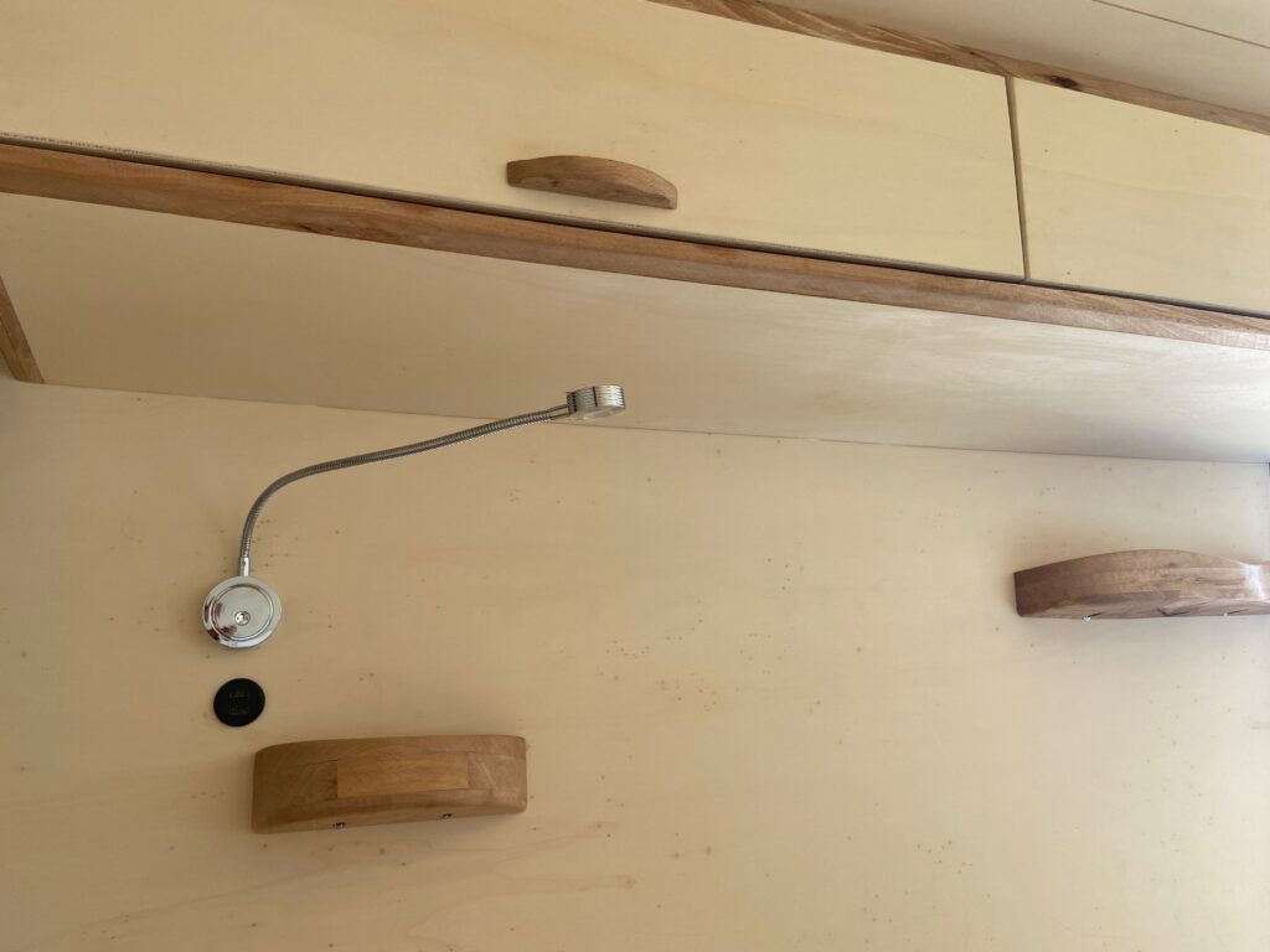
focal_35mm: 26
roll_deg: +5.9
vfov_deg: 53.1
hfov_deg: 67.3
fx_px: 954
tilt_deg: +17.5
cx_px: 635
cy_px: 476
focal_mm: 4.25
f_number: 1.8
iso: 64
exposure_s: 1/121
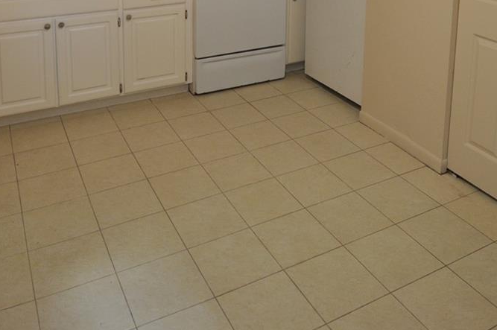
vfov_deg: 31.8
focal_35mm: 36
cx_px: 270
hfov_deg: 53.1
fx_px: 496
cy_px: -48
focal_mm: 10
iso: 400
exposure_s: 1/60
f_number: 4
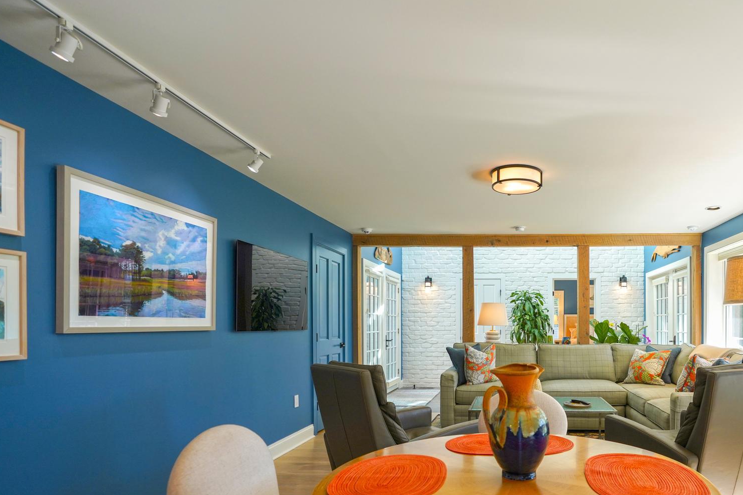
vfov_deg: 56.0
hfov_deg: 75.7
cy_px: 330
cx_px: 505
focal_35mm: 22
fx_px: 454
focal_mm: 16
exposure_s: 1/160
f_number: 4
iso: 320
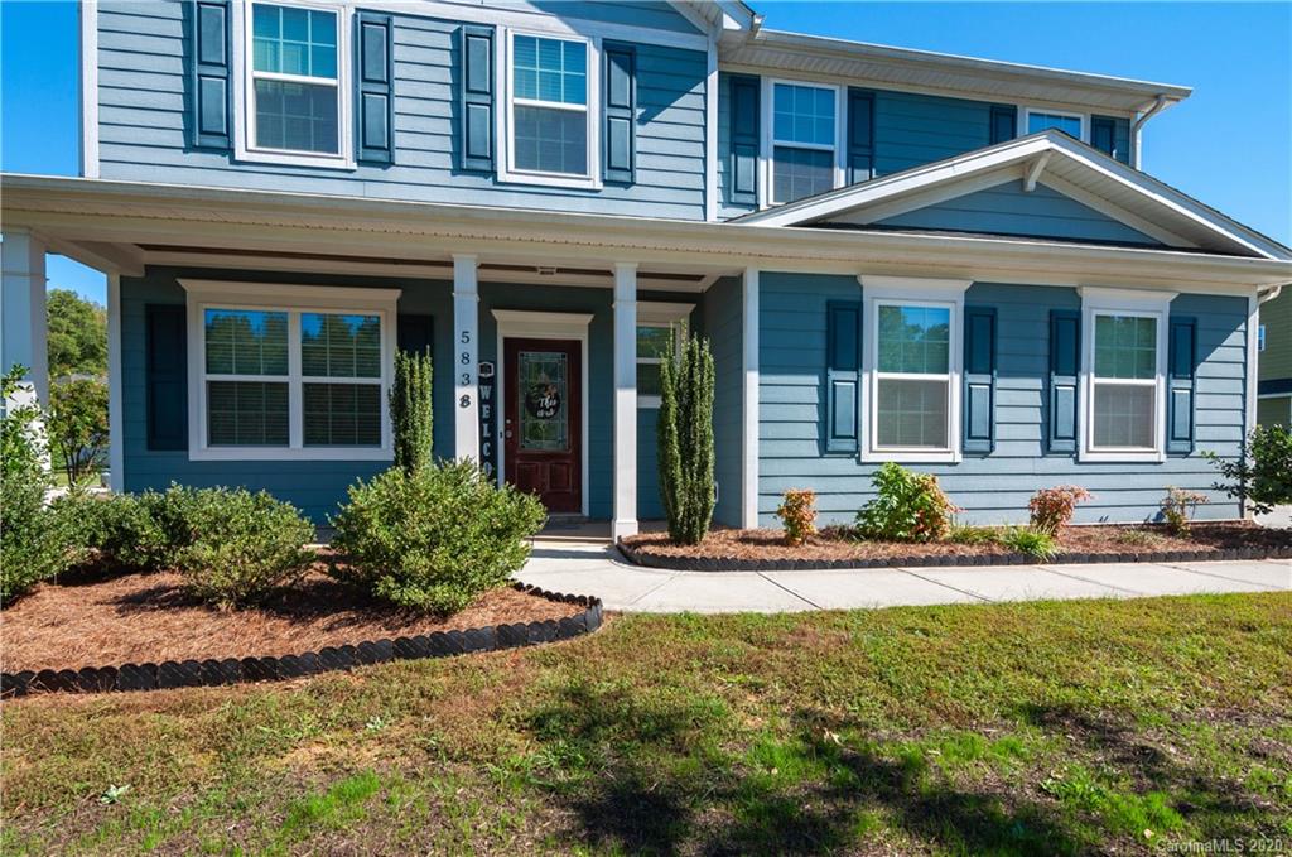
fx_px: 591
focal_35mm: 16
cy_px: 428
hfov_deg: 95.1
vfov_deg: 71.9
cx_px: 646
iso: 200
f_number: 8
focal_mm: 11
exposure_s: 1/320
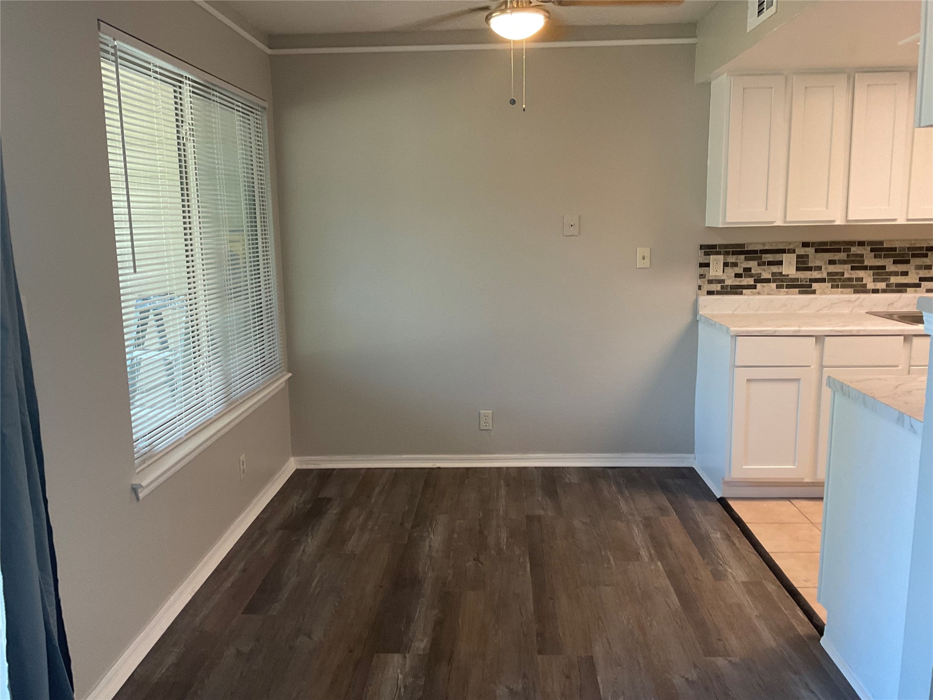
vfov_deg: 48.2
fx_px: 782
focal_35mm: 29
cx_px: 466
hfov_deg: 61.7
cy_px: 350
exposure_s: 1/60
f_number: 1.8
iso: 80
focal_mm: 3
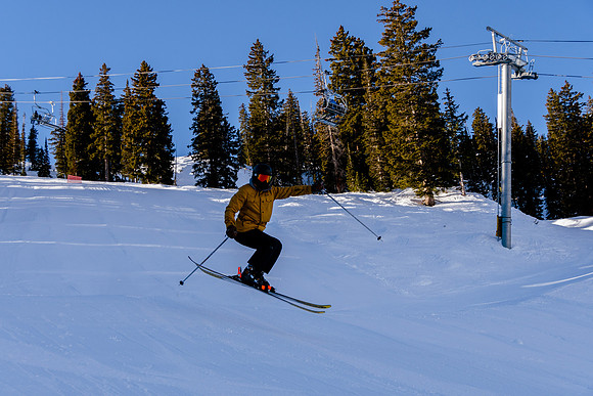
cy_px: 198
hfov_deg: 32.8
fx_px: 1006
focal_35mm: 61
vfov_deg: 22.3
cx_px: 296
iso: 160
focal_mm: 40
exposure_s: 1/1000
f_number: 6.3
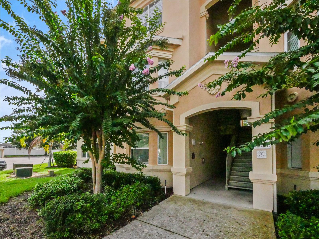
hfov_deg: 102.1
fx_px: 129
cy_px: 120
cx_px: 160
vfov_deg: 85.7
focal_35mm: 14
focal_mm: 7
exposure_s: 1/4000
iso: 6400
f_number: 11
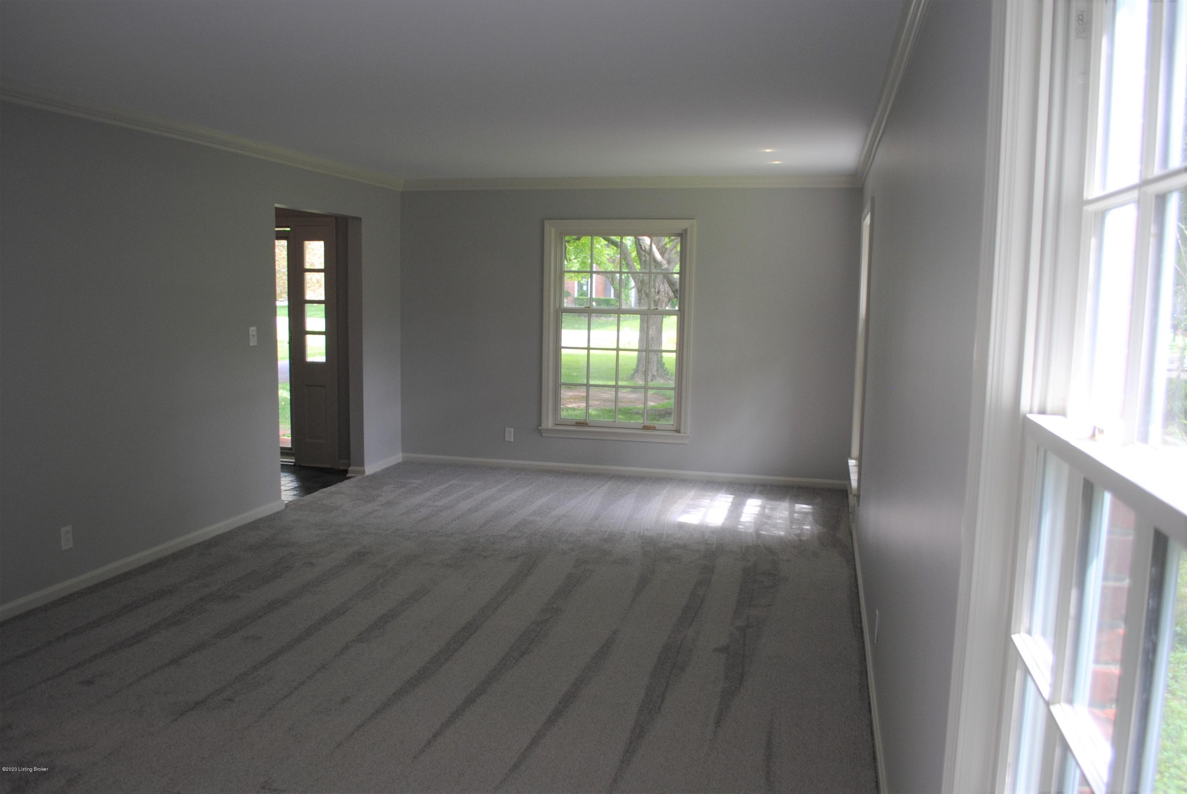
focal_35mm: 27
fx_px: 891
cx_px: 594
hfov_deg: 67.3
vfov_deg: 48.0
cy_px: 397
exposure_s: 1/60
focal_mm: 18
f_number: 4
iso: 200
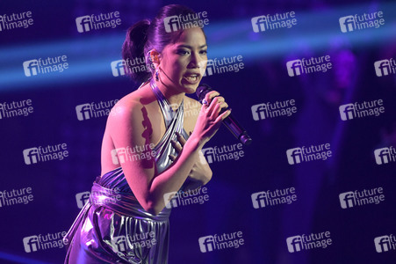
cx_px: 198
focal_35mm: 440
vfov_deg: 3.1
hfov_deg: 4.7
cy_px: 132
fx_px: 4836
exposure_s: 1/400
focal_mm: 440
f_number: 5.6
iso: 12800
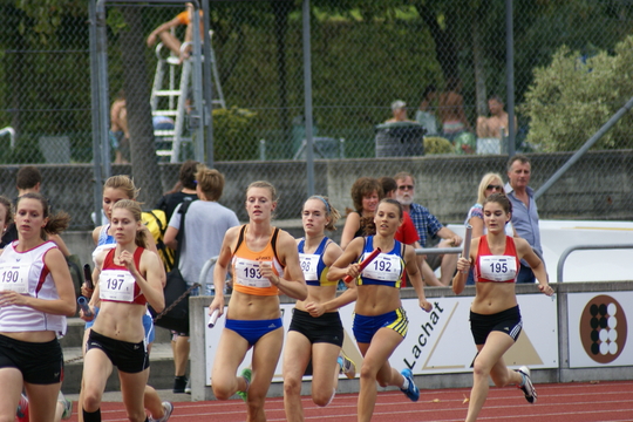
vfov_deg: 3.1
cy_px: 211
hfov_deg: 4.6
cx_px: 316
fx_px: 7912
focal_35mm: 450
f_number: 5.6
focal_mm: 300
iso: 250
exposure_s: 1/500
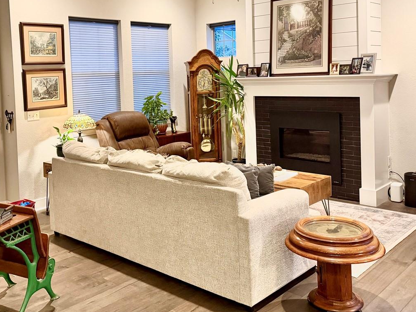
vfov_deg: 37.2
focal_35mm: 38
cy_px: 97
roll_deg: +2.6
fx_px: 457
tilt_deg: -2.6
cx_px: 159
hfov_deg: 48.6
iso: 500
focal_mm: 6.76
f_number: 1.78
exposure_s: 1/60
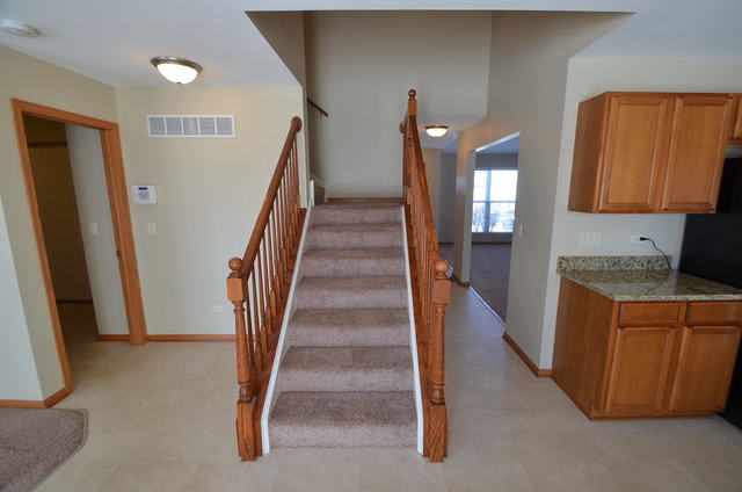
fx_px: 309
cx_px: 371
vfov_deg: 77.1
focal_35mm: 15
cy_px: 246
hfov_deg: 100.5
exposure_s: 1/125
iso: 400
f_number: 5.6
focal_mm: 10
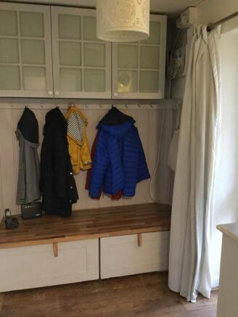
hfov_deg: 45.5
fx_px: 284
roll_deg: -0.6
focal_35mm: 31
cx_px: 119
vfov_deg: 58.3
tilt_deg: -9.9
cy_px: 158
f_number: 2.4
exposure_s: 1/17
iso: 400
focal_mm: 3.3
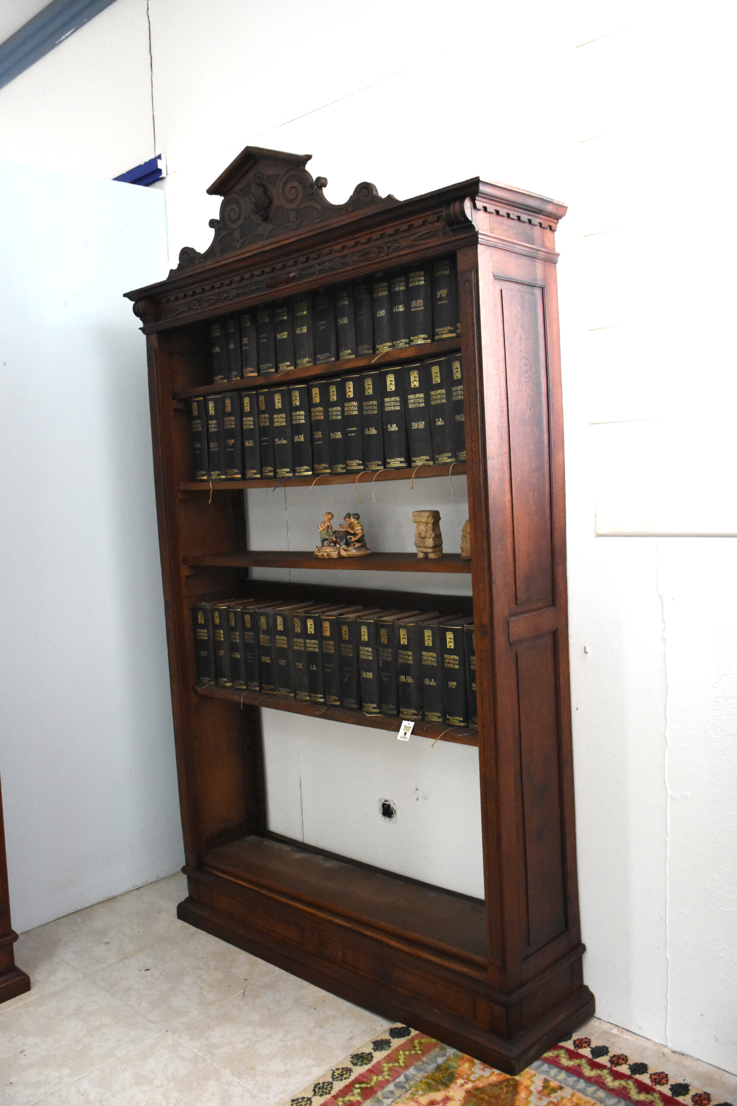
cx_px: 368
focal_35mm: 30
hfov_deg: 43.6
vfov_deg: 61.9
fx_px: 921
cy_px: 553
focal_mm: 20
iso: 3200
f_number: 4
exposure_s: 1/60
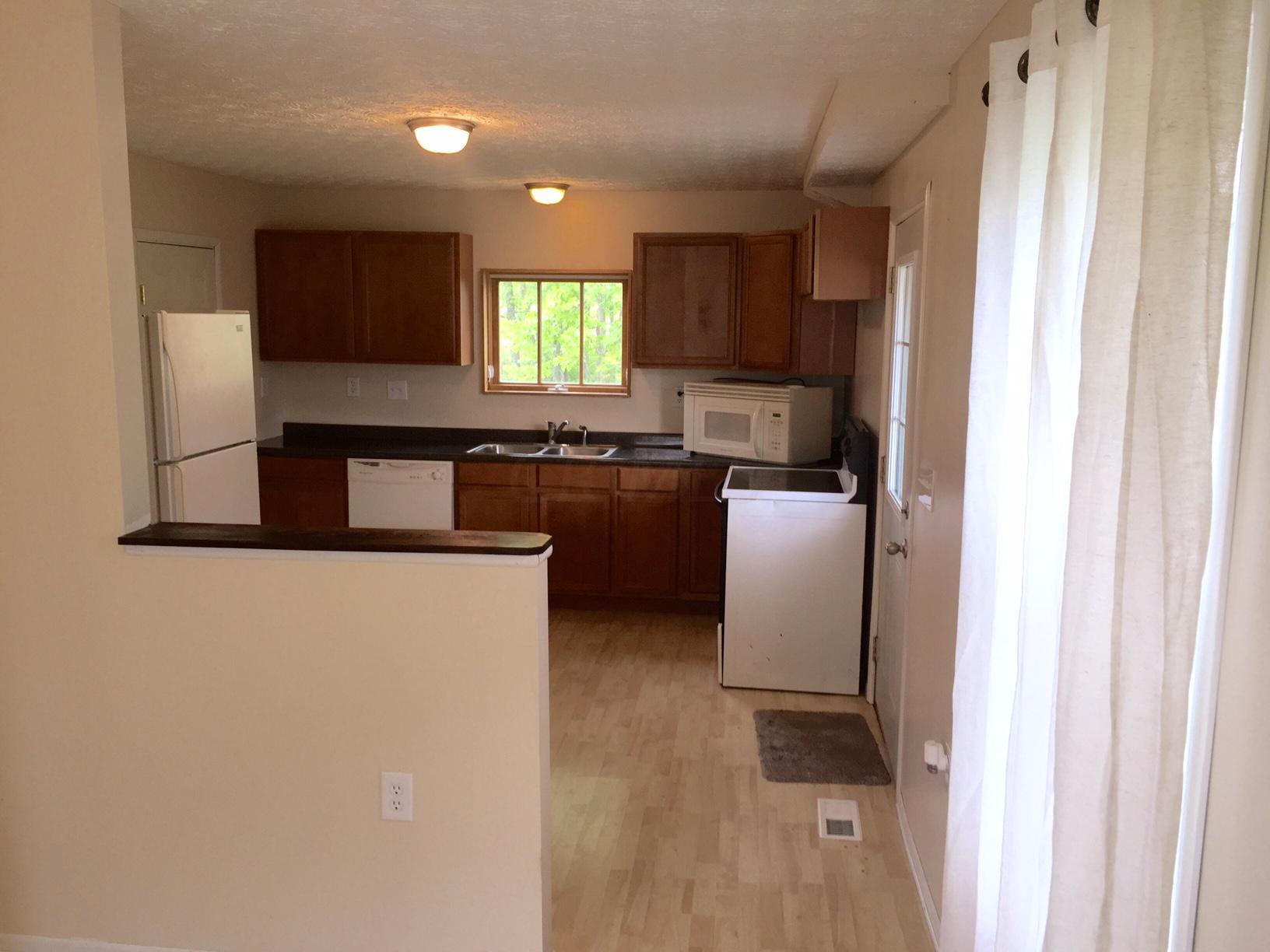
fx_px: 1064
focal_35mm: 29
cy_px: 476
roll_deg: +0.8
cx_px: 635
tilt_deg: -7.1
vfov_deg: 48.2
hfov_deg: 61.7
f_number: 2.2
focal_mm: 4.15
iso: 40
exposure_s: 1/30
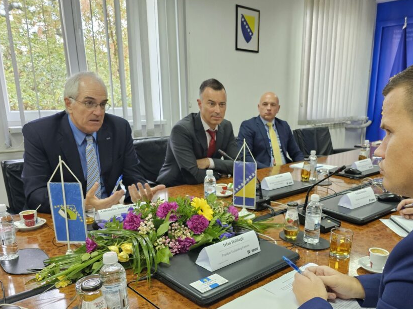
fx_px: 358
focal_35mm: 30
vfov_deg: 46.2
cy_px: 200
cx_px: 248
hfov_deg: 59.5
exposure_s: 1/100
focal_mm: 6.3
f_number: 1.7
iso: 400
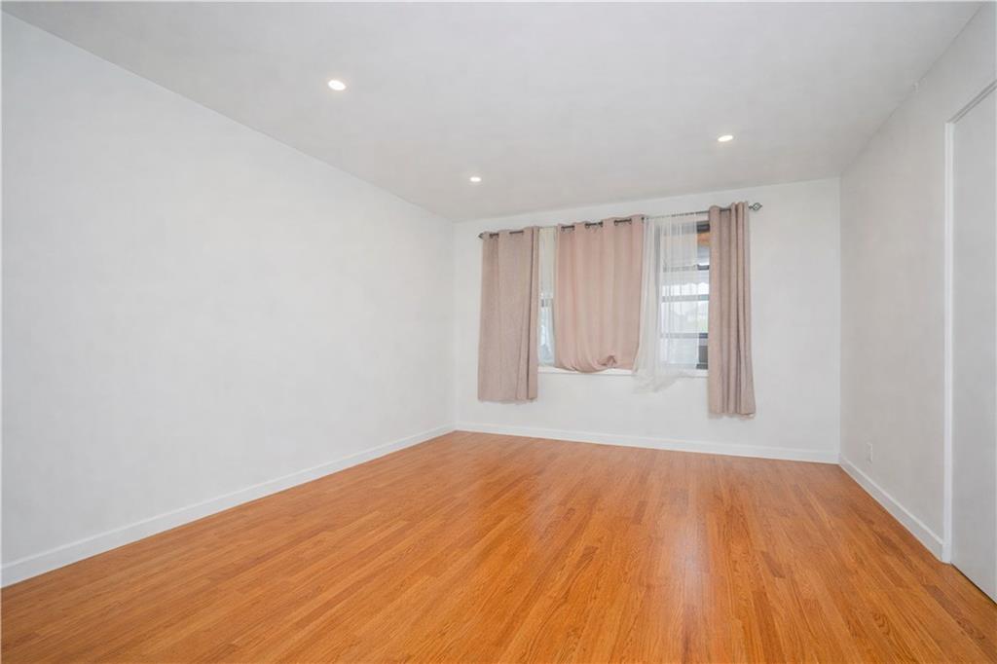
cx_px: 498
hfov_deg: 96.8
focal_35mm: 16
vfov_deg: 73.7
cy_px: 332
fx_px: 443
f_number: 4
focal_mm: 16
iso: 64
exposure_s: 1/30
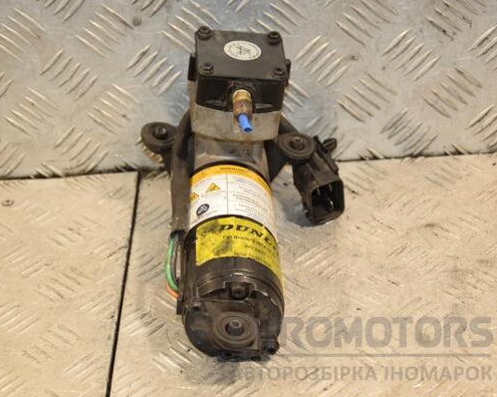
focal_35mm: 99
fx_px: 1456
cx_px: 211
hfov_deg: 19.4
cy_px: 198
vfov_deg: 15.5
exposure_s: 1/200
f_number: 5.6
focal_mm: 58
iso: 800
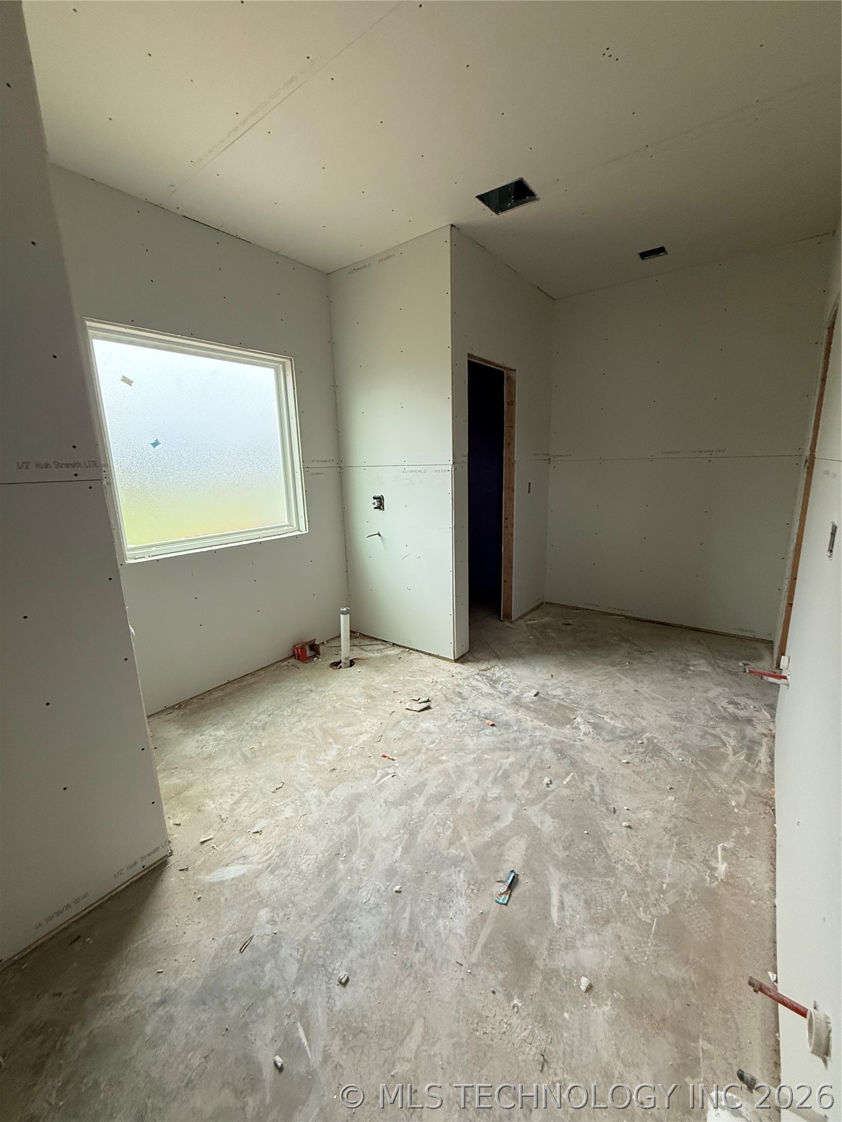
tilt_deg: -12.1
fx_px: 454
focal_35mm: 14
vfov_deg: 102.1
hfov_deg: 85.7
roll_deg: +0.8
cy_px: 561
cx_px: 421
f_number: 2.2
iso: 200
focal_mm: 2.22
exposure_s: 1/99
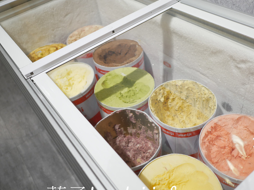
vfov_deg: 41.8
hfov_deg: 53.9
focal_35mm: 34
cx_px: 128
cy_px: 102
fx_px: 250
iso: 320
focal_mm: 15
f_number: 1.7
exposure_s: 1/60
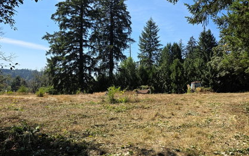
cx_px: 143
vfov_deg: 41.8
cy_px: 80
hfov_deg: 62.6
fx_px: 204
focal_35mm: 30
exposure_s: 1/3972
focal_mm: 6.3
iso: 80
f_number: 1.7
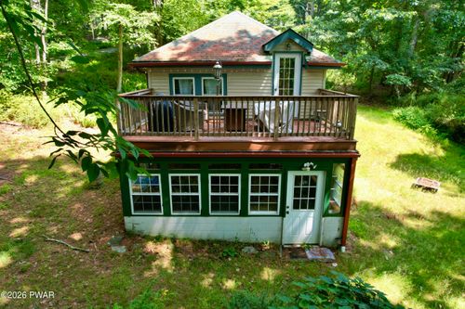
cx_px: 232
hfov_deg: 78.6
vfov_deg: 57.2
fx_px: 284
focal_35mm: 22
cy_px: 154
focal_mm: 8.38
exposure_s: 1/200
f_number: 2.8
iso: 100
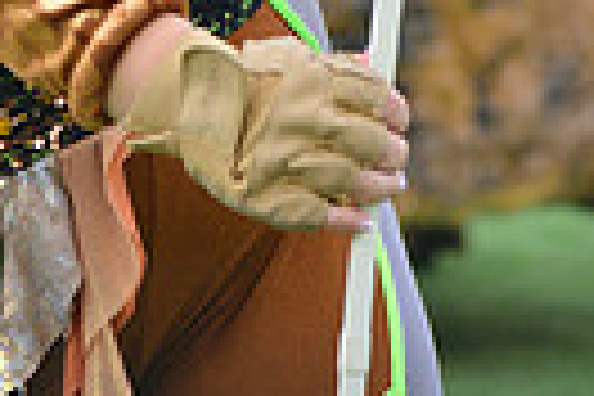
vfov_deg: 2.2
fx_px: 10114
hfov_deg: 3.4
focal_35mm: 613
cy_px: -598
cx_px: 88
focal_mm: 180
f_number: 5.6
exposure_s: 1/400
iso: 640
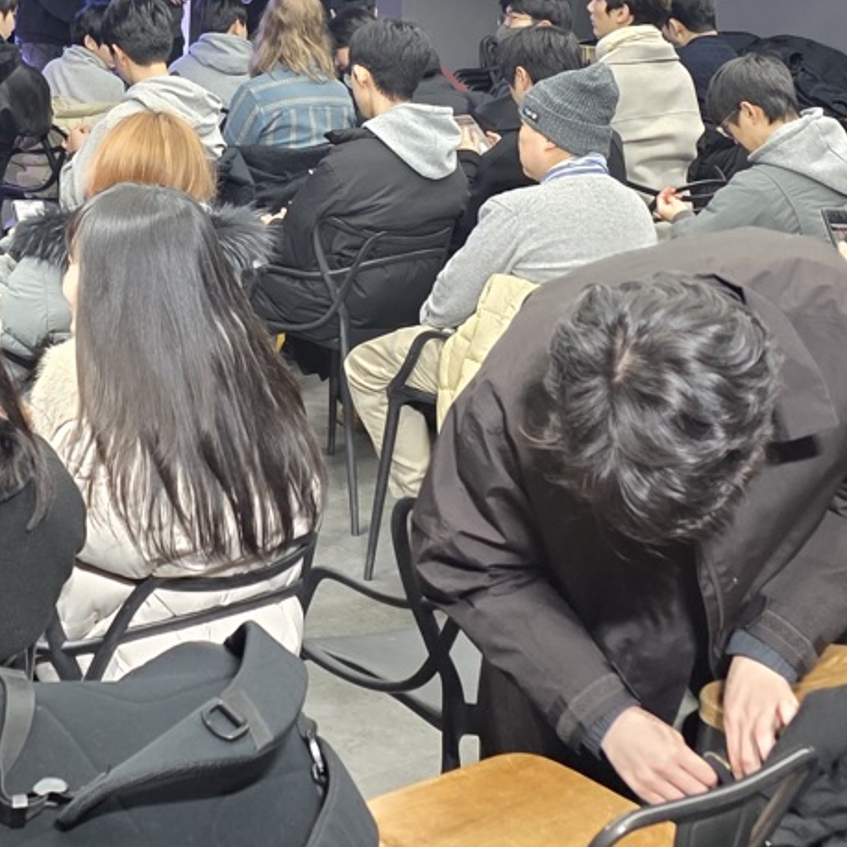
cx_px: 117
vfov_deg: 23.1
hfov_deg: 23.8
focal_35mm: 71
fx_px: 1965
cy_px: -43
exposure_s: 1/120
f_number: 1.7
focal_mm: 6.3
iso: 500
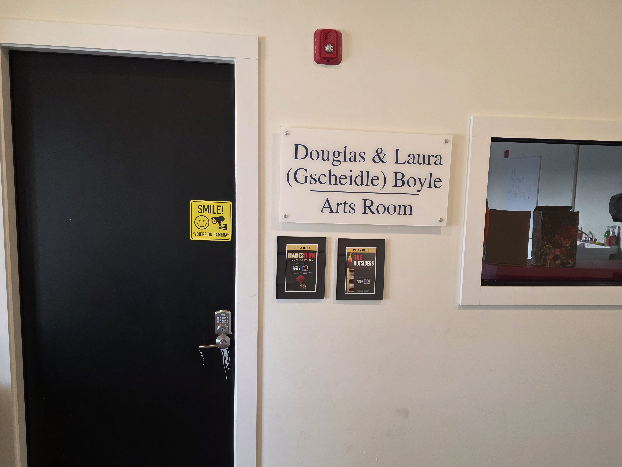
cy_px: 240
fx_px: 467
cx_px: 337
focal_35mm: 26
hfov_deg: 67.2
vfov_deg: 53.1
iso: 250
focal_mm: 6.3
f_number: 1.7
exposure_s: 1/120
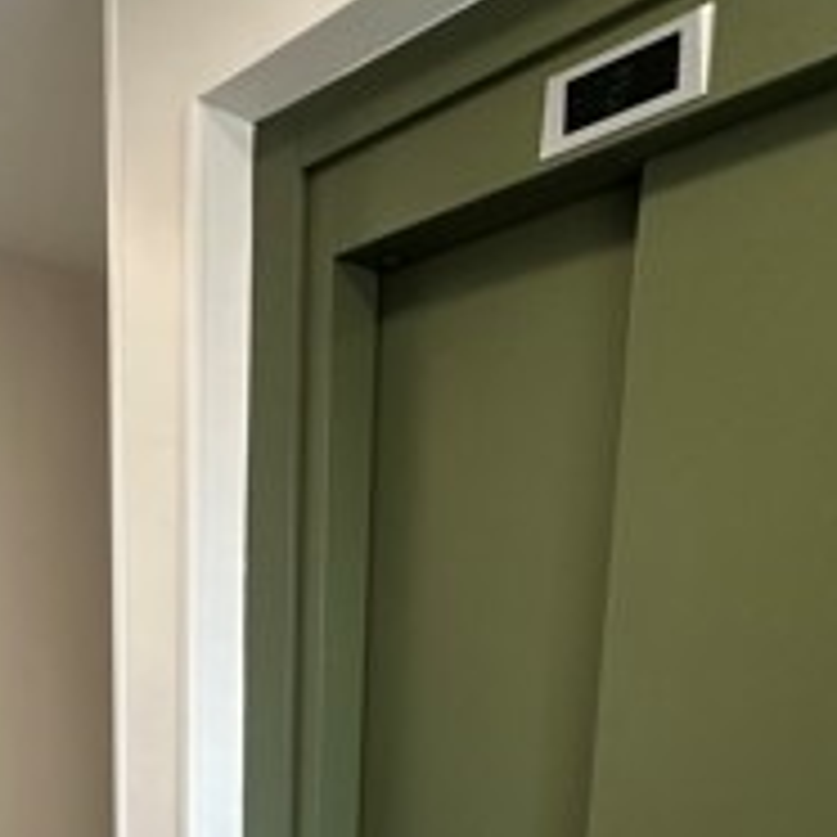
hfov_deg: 40.2
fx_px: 1094
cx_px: 171
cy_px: 904
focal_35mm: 40
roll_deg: -0.4
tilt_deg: -11.3
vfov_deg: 36.0
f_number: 2.2
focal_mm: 2.22
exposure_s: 1/99
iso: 200
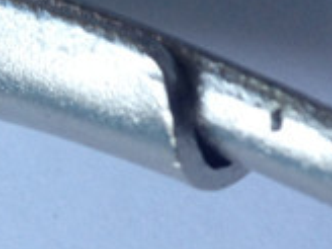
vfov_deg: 10.4
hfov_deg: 14.3
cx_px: 302
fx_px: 1314
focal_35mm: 137
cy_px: -152
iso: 64
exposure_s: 1/120
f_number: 2.4
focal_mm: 4.12
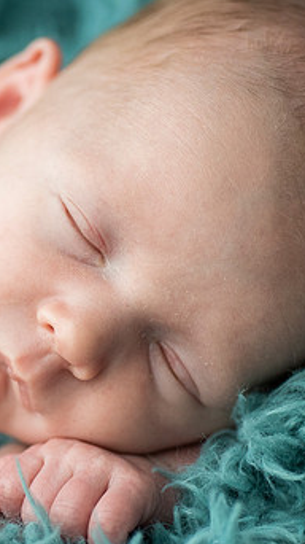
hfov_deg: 7.5
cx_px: 0
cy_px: 295
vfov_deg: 13.4
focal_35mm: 160
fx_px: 2304
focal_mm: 90
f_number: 3.5
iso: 1000
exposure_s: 1/640
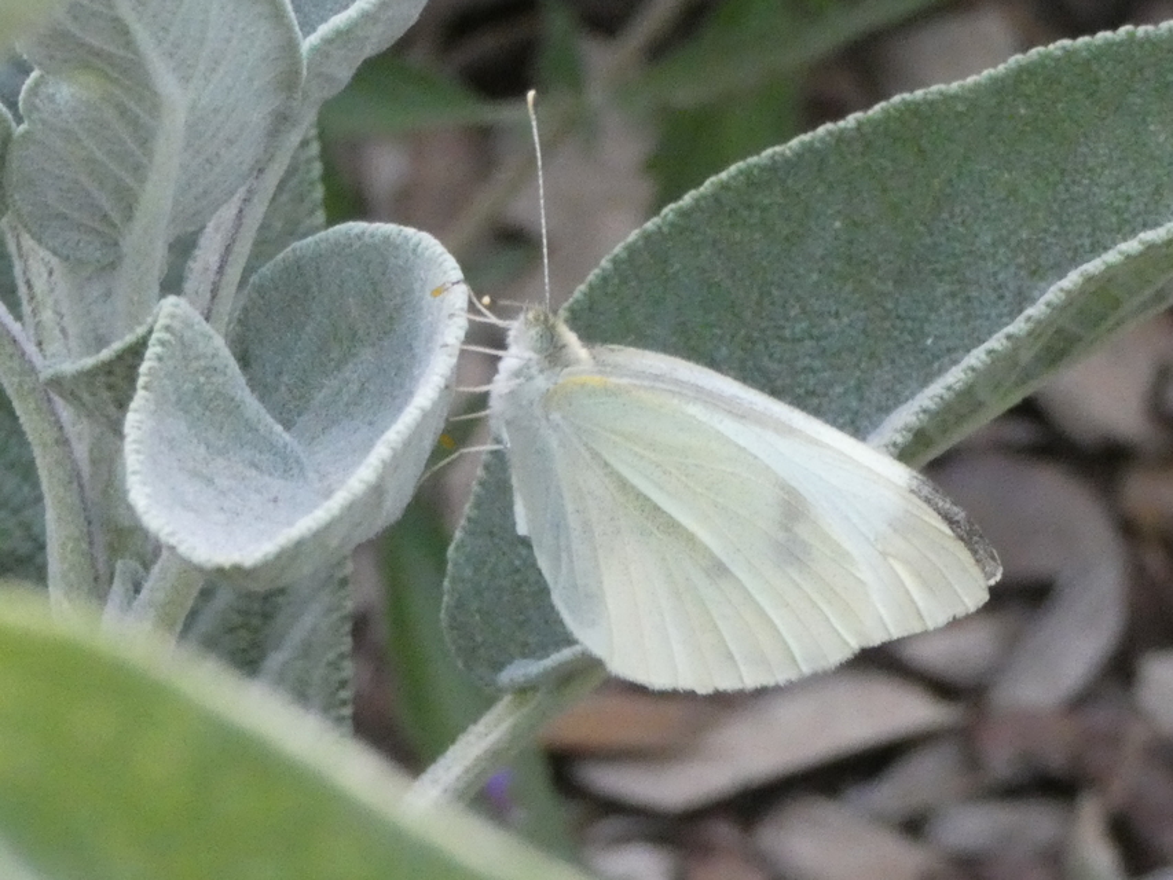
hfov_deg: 13.2
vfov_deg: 9.9
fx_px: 5084
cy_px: 440
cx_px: 586
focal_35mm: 150
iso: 1250
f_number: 5.4
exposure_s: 1/80
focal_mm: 26.9
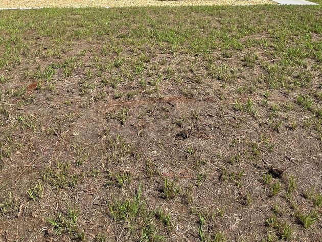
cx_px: 139
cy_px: -29
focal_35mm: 33
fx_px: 307
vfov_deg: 36.0
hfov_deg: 55.1
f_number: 2.2
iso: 50
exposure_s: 1/2586
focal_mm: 2.2
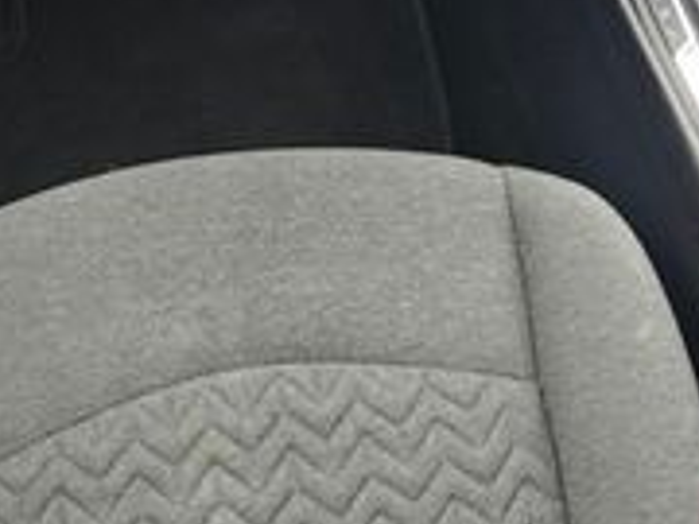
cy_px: -31
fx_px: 1656
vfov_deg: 17.5
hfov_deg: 23.8
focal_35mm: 82
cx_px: 450
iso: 80
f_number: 1.8
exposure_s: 1/180
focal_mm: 5.4
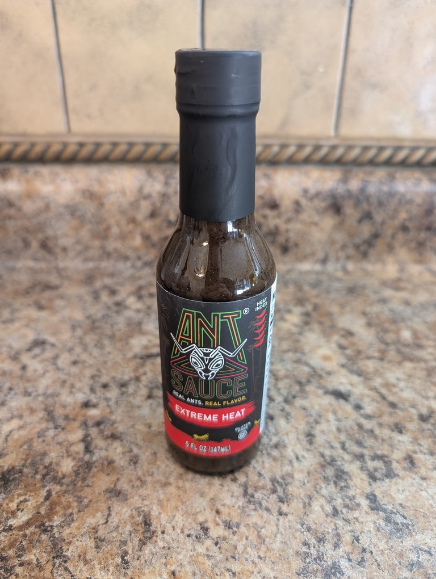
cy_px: 290
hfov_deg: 56.9
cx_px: 218
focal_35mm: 24
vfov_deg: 71.5
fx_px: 402
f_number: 1.68
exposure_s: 1/24
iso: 166
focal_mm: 6.9
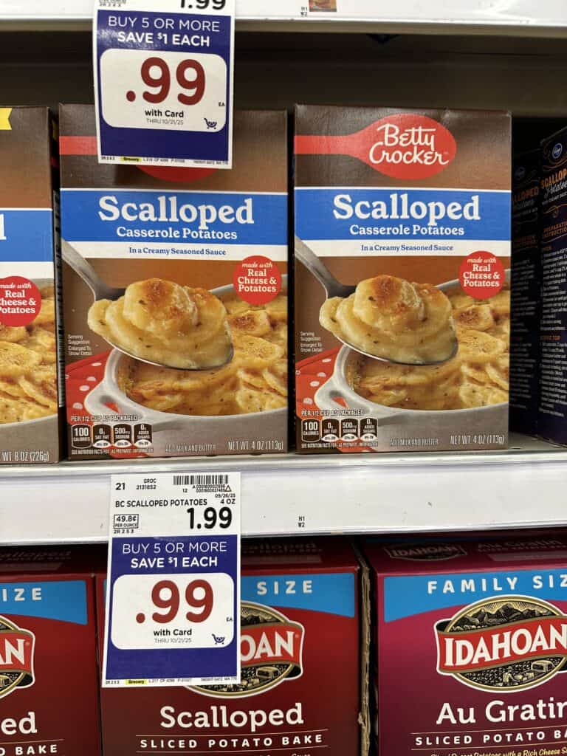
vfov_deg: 71.6
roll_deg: +0.3
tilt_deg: -5.9
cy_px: 378
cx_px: 284
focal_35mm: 24
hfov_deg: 56.8
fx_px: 524
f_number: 1.78
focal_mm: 6.86
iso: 100
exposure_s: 1/61
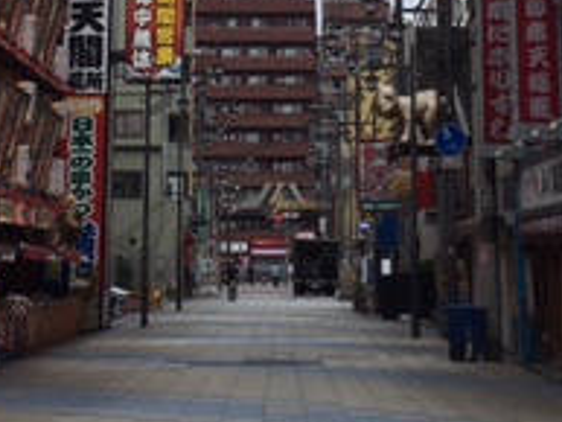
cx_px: 262
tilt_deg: +10.3
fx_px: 1560
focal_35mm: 96
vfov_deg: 14.9
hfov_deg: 20.4
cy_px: -90
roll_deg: -0.8
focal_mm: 4.15
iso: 25
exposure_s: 1/1221
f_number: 2.2
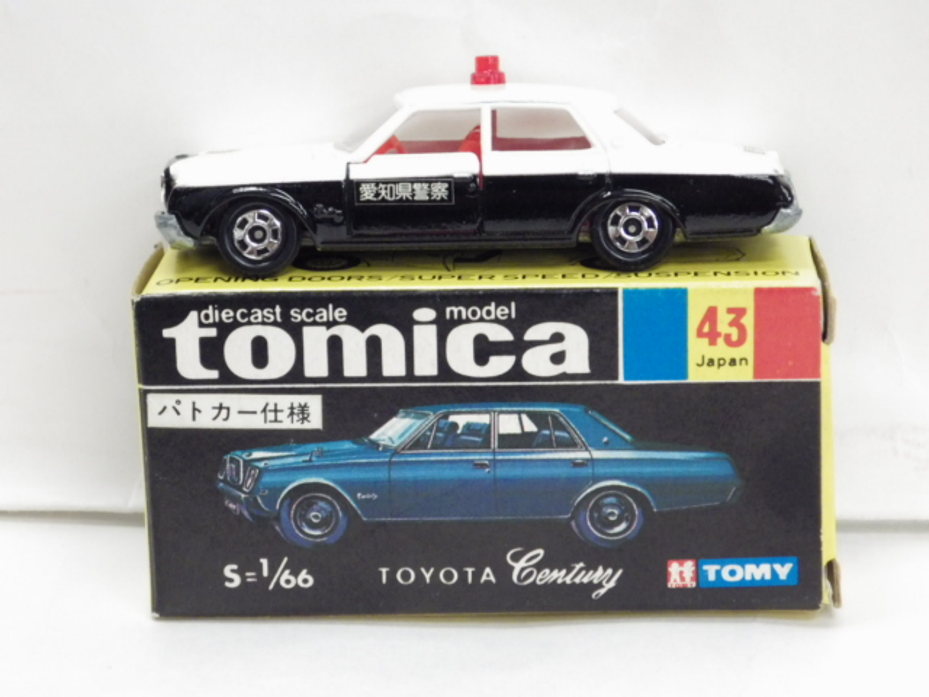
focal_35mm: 103
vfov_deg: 14.4
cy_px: 348
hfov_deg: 19.1
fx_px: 2764
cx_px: 464
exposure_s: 1/40
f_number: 4.6
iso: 800
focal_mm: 18.4
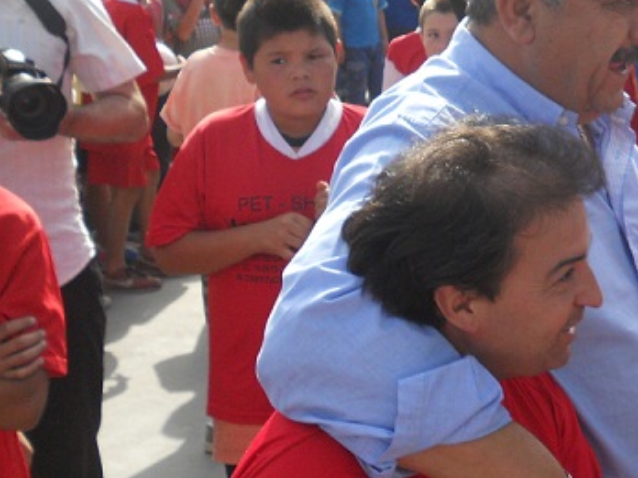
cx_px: 732
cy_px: 179
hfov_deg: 21.6
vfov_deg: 17.3
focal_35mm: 85
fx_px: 1567
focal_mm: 5.8
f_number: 3.5
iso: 80
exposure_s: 1/500
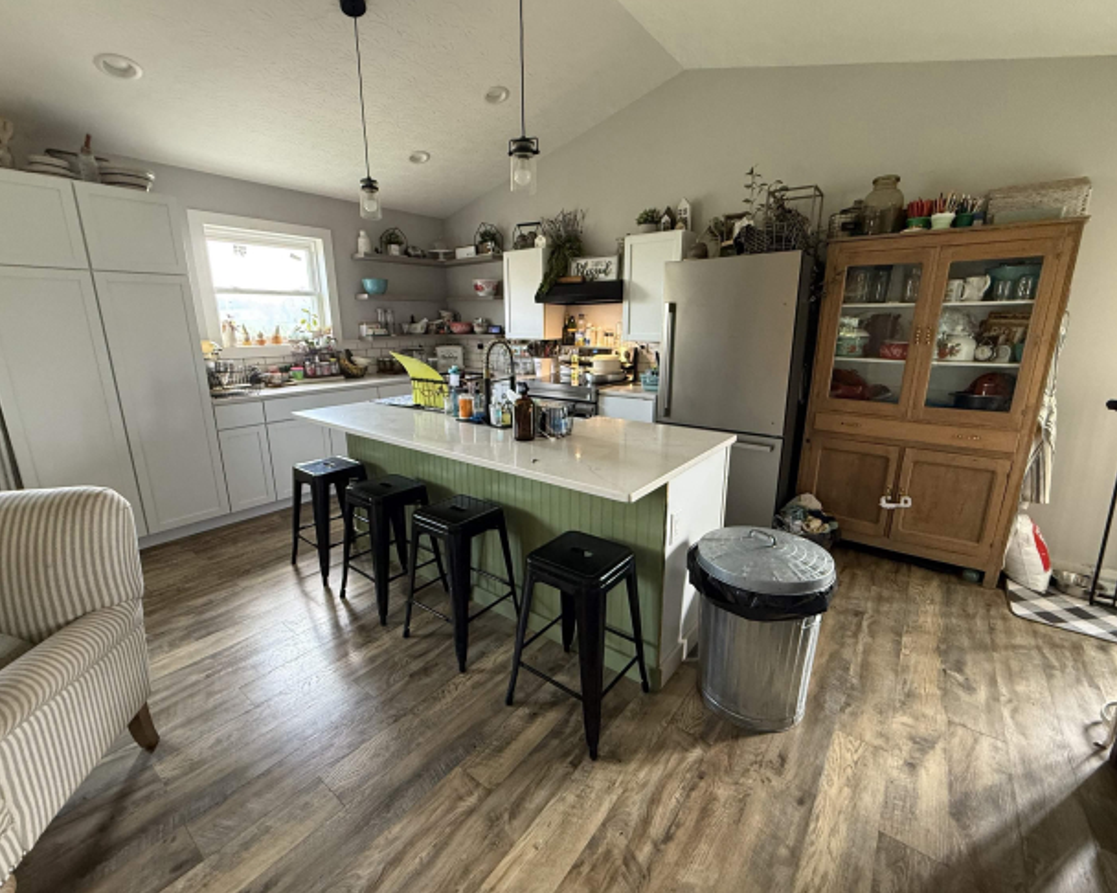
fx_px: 496
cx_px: 548
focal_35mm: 15
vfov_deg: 84.0
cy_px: 441
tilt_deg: -13.4
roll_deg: -0.2
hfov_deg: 96.8
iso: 400
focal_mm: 2.22
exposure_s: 1/60
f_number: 2.2
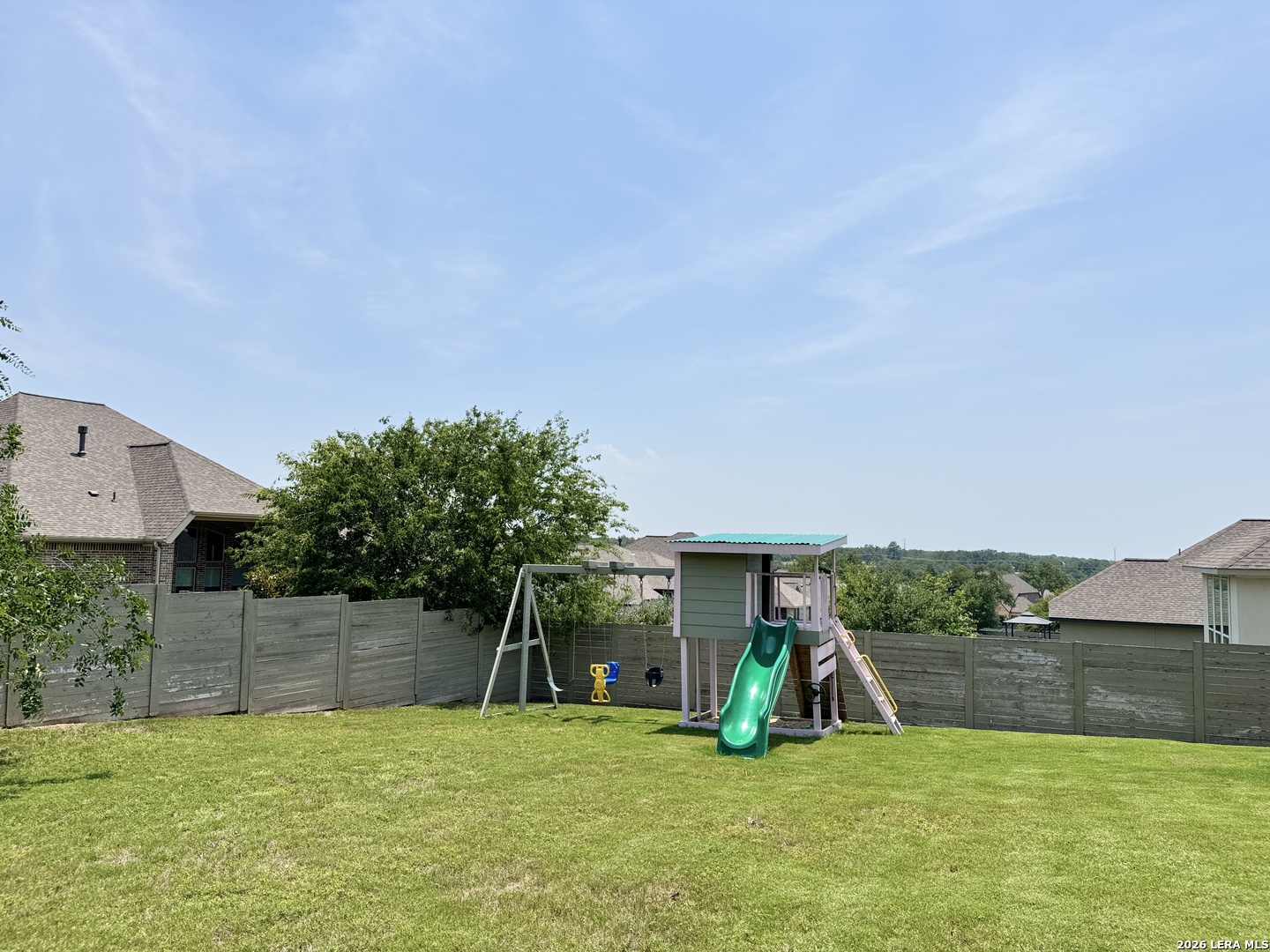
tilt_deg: +4.7
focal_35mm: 24
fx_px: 881
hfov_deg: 71.6
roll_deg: -1.0
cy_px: 476
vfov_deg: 56.8
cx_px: 635
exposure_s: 1/6410
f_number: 1.78
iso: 80
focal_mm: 6.76
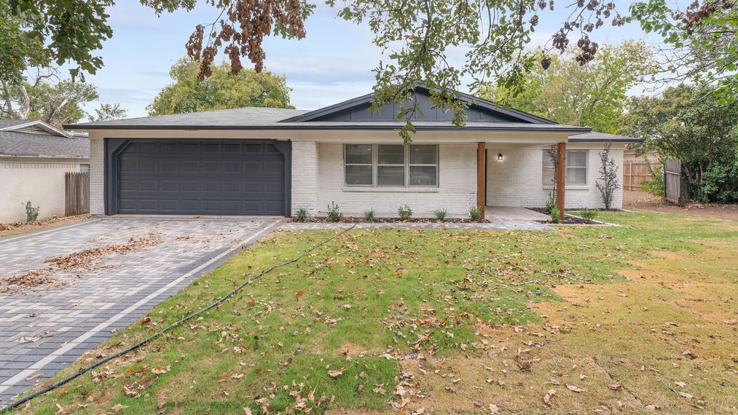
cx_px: 372
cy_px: 173
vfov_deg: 58.2
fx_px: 371
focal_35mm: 19
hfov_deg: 89.7
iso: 640
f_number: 8
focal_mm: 17.9
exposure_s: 1/40
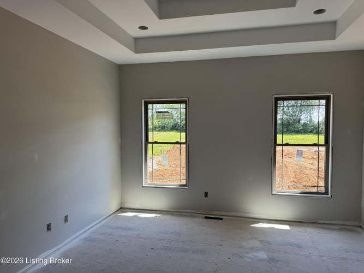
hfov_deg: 71.6
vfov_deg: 56.8
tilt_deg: -4.1
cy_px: 136
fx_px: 252
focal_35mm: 24
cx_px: 182
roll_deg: +0.9
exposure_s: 1/289
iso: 80
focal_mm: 6.76
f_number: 1.78
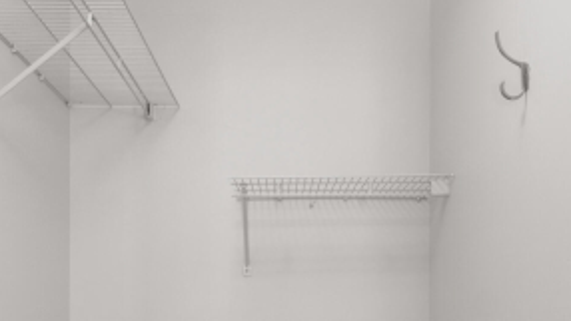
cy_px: 339
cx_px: 319
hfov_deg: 45.0
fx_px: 687
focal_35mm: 45
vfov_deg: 24.8
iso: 400
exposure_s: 1/1.67
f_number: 8
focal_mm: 11
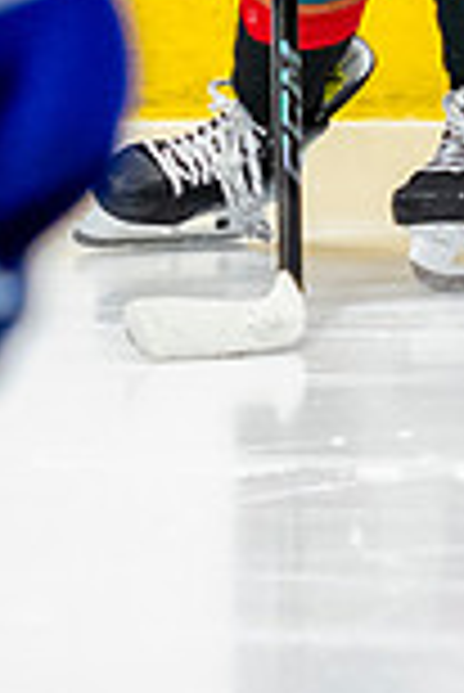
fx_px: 25557
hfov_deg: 1.0
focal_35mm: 1325
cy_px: -207
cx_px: 110
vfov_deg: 1.6
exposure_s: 1/800
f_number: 3.2
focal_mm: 140
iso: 1600
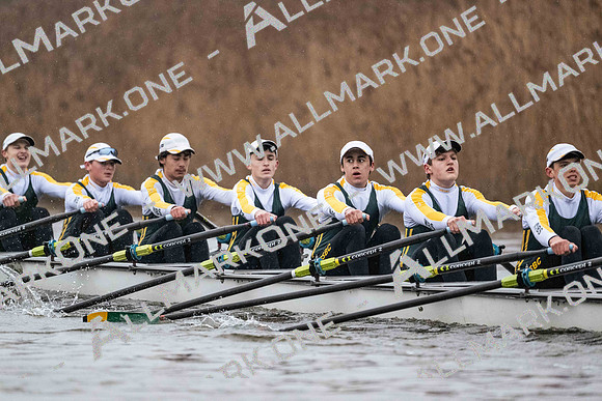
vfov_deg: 3.4
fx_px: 6690
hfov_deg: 5.2
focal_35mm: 400
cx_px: 301
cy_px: 200
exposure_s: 1/1600
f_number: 4.5
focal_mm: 400
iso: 7200
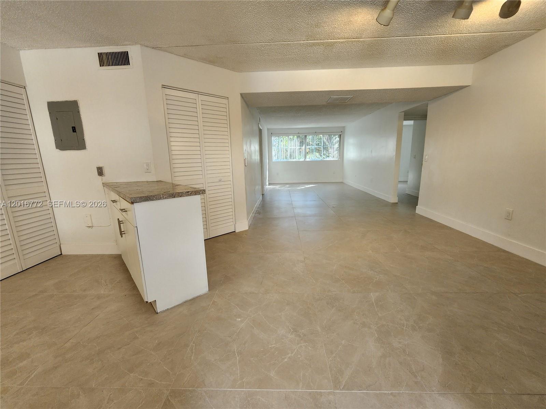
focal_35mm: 13
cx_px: 273
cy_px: 204
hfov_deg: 106.2
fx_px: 205
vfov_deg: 89.9
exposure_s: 1/60
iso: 125
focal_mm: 2.2
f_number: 2.2
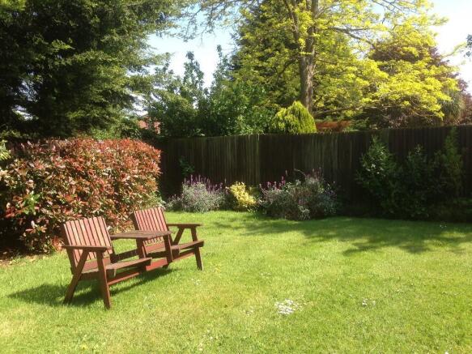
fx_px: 450
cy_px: 177
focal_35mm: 33
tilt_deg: -3.2
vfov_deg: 42.9
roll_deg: +0.6
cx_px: 236
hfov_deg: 55.4
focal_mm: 4.12
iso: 50
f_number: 2.4
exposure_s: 1/420
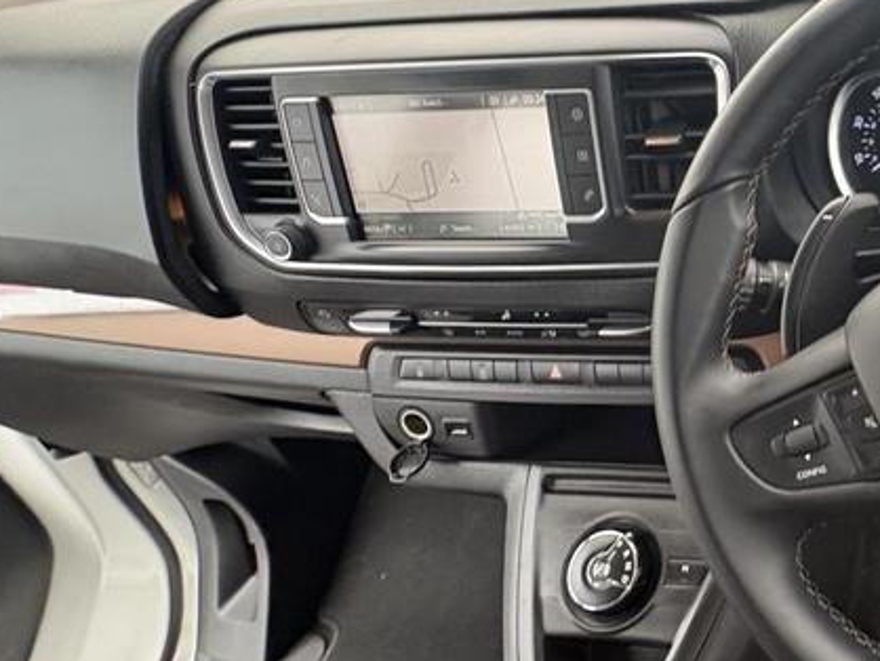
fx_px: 763
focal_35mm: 30
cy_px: 276
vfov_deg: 46.7
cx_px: 928
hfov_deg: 47.0
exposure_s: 1/99
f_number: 2.2
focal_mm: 2.22
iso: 160
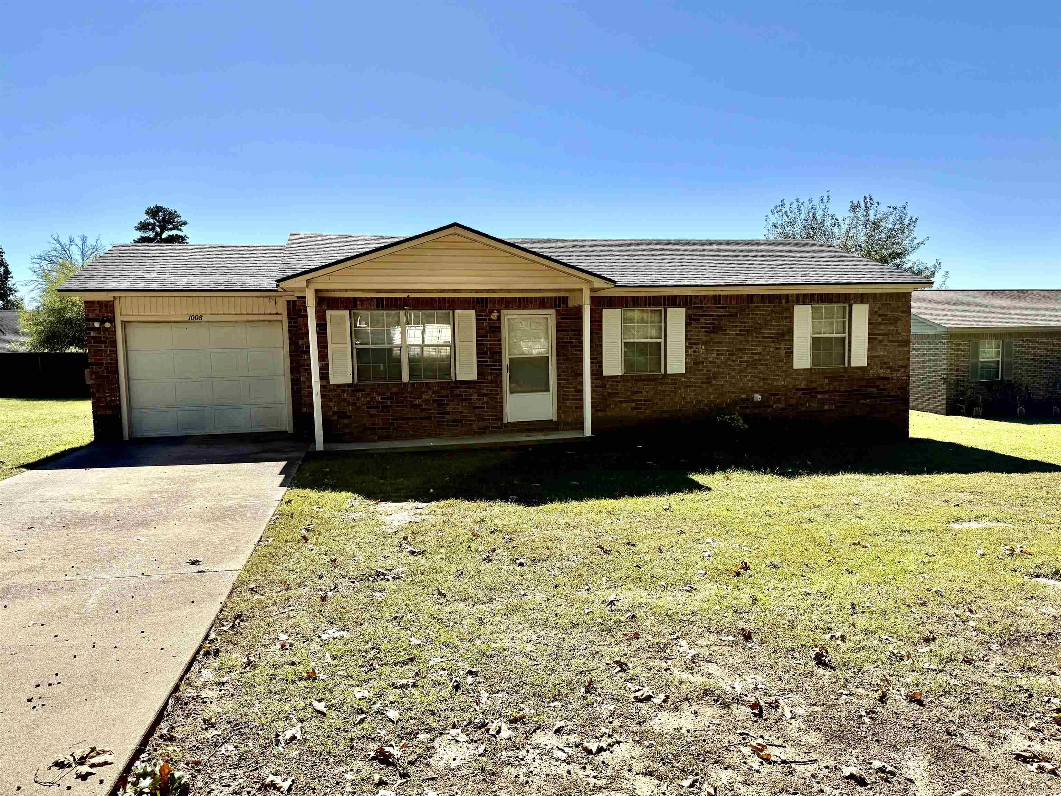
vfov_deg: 56.8
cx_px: 530
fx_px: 736
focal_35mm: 24
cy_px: 398
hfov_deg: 71.6
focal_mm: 6.76
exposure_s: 1/4167
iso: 80
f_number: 1.78
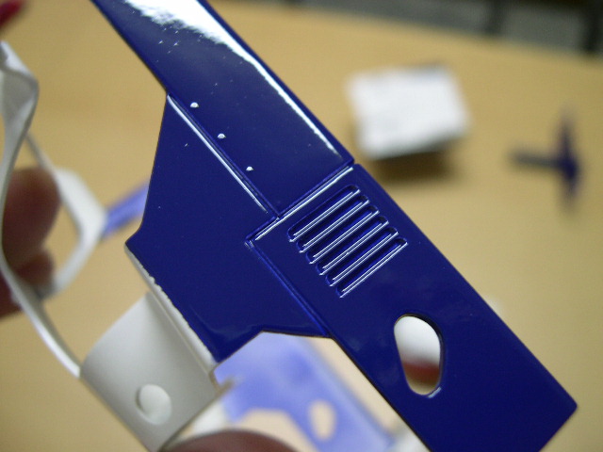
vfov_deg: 37.7
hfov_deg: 49.0
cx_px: 302
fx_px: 662
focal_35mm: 38
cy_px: 226
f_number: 2.8
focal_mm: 8
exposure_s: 1/8.9
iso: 100
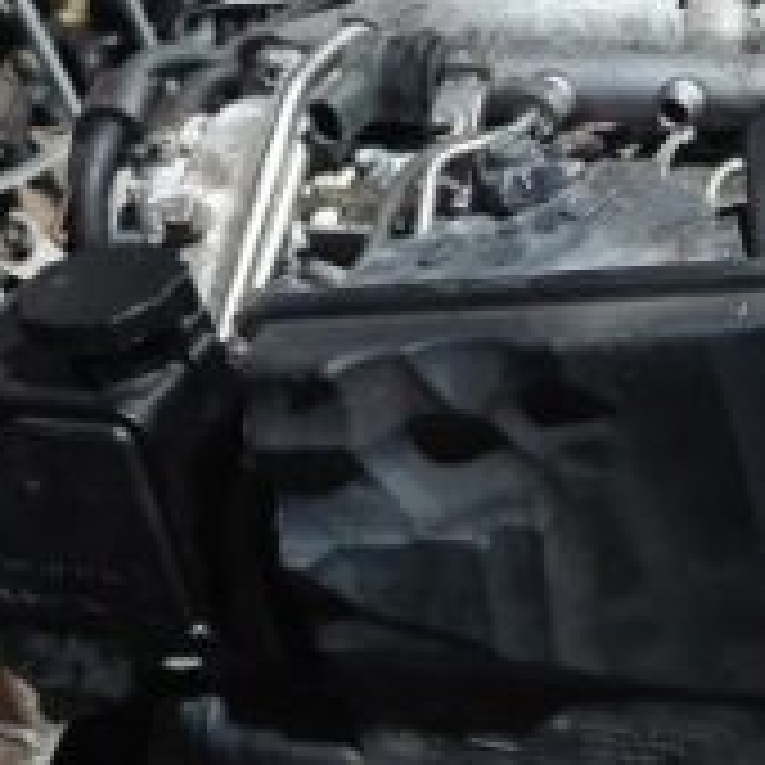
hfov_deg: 21.5
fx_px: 1950
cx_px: 742
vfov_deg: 22.2
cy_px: 342
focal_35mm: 78
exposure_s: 1/25
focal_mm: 5.23
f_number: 1.8
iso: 500
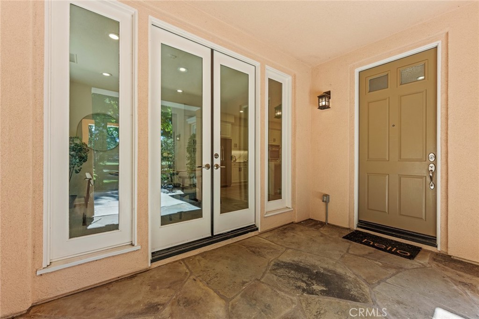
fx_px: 194
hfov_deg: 101.9
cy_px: 160
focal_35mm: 15
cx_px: 240
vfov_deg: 78.9
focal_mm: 14.6
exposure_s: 1/50
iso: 320
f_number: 6.3
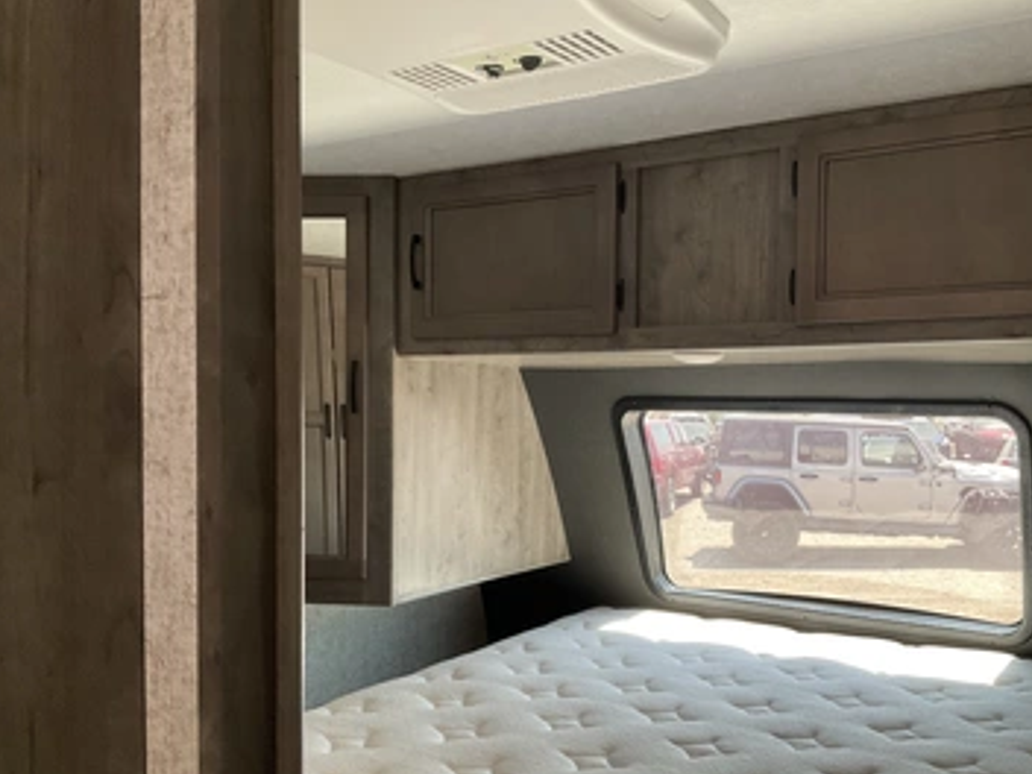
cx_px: 580
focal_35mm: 33
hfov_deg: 55.2
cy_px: 437
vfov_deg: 42.9
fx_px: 984
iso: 64
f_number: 1.8
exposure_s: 1/122
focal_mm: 3
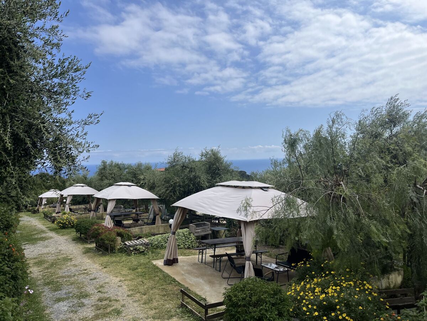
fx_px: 321
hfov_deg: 67.3
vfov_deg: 53.1
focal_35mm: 26
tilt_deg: -0.8
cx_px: 214
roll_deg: +1.4
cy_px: 160
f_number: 1.6
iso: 50
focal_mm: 5.1
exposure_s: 1/6897
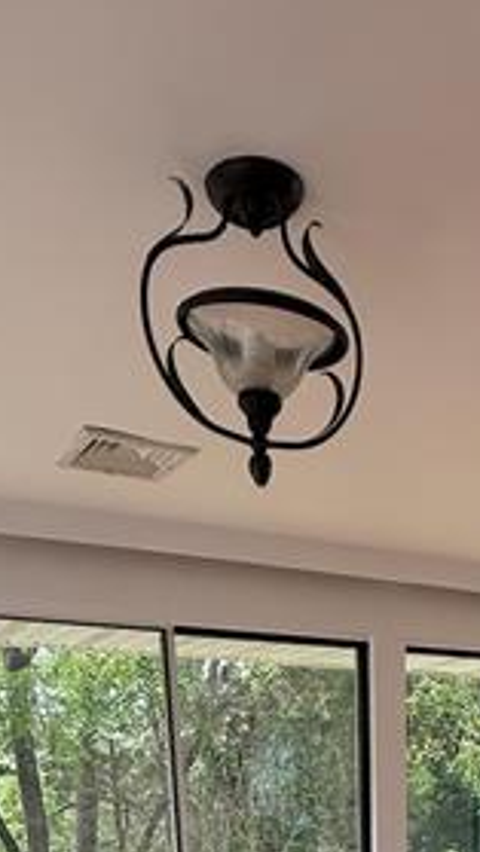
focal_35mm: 42
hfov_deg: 27.9
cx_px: 373
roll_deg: +0.8
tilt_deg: -14.1
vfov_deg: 35.8
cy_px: 1060
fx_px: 950
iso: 50
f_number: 2.2
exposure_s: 1/99
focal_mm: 2.22
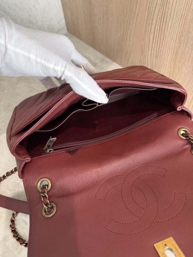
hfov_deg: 56.8
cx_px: 96
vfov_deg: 71.6
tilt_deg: -54.9
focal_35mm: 24
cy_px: 128
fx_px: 178
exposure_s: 1/60
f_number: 1.78
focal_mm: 6.76
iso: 200
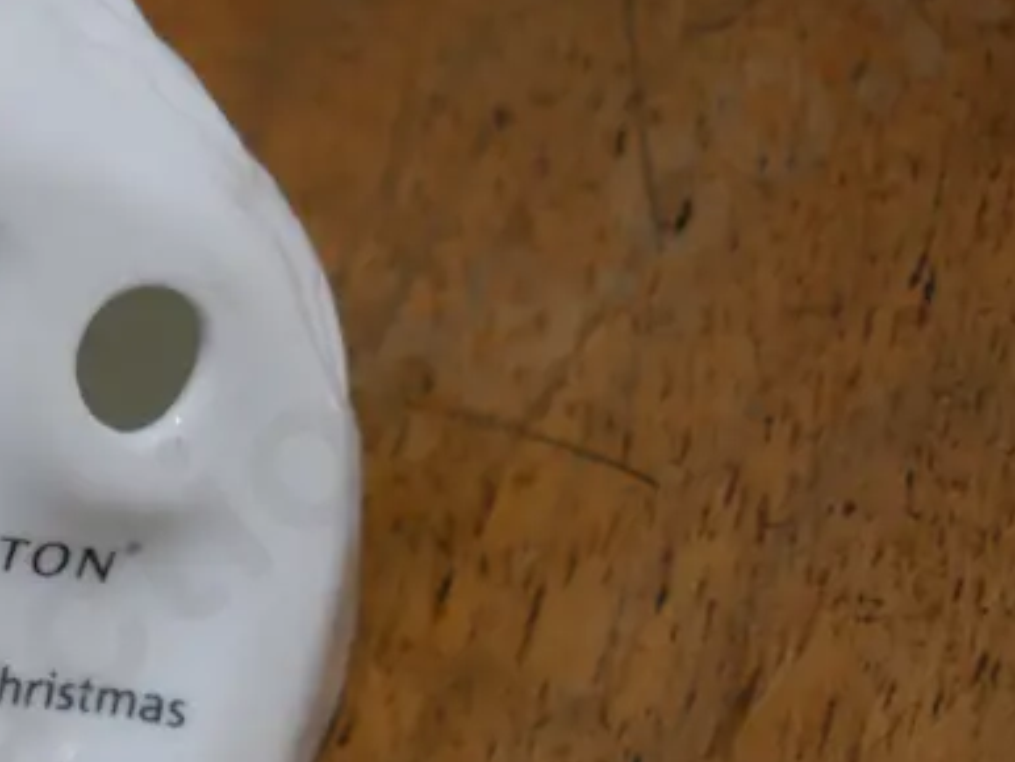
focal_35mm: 191
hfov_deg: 10.3
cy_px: 700
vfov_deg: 7.8
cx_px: -5
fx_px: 5604
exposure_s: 1/80
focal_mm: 36
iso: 500
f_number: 5.5
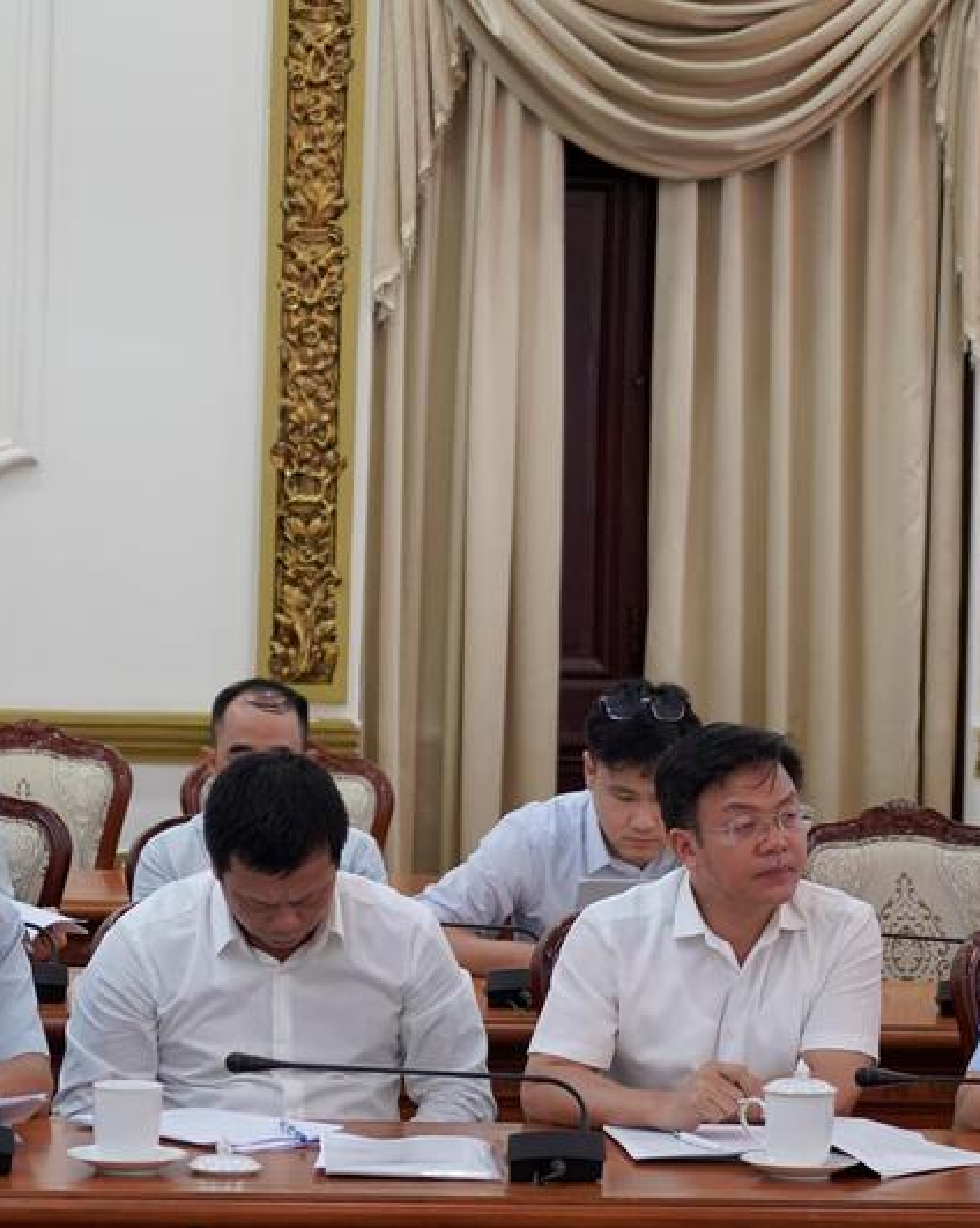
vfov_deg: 14.5
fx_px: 4828
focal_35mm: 133
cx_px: 511
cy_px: 614
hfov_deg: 11.6
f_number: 4
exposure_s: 1/160
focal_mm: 63
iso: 2000
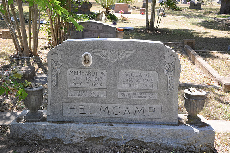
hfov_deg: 49.6
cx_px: 115
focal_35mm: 39
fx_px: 249
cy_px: 76
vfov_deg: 34.1
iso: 400
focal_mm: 26
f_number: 5.6
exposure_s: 1/125
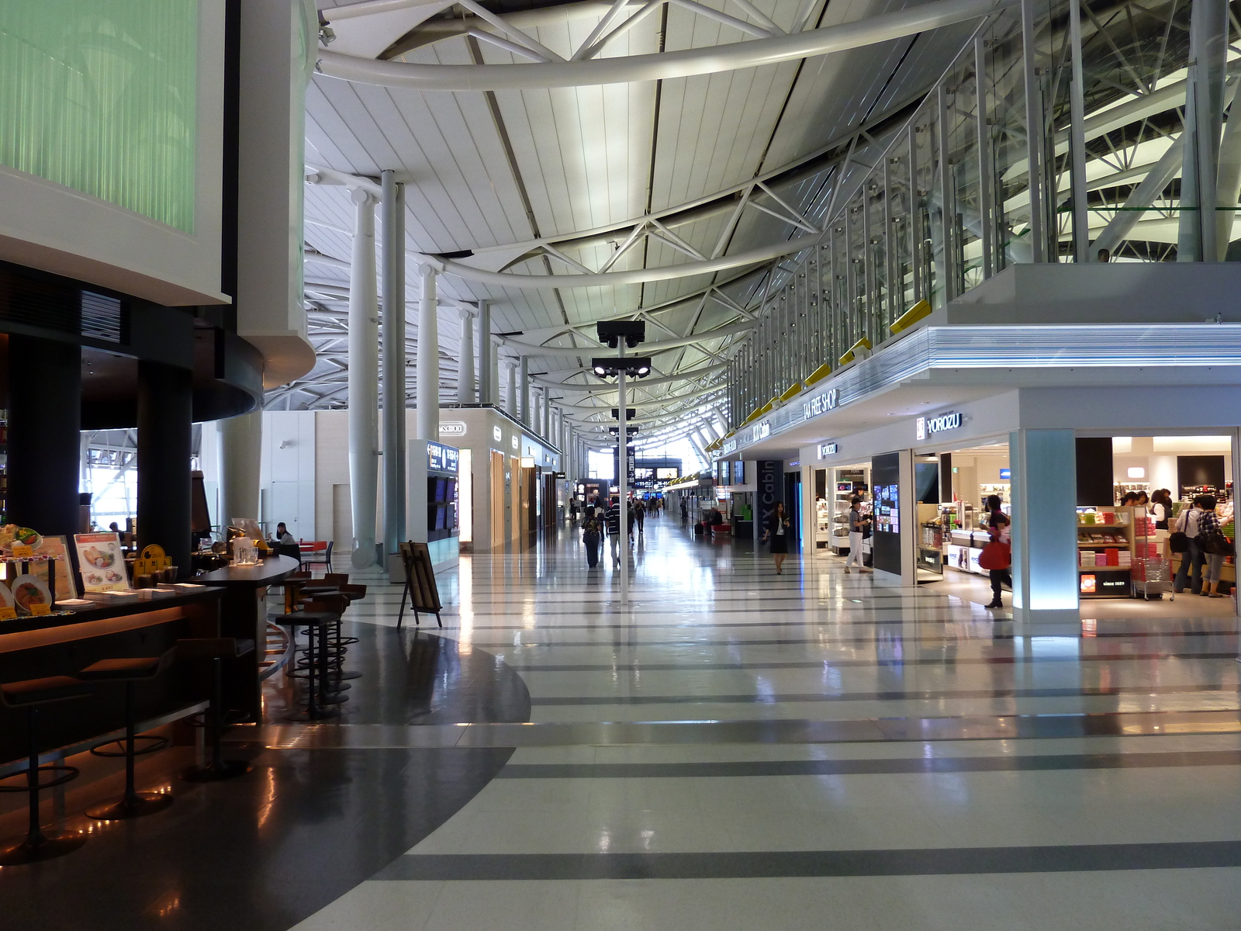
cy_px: 466
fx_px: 896
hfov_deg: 69.4
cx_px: 620
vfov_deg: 54.9
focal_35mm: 25
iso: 160
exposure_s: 1/30
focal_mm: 4.1
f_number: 3.3
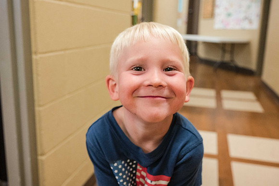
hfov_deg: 51.9
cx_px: 138
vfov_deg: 35.9
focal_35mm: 37
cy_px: 90
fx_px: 287
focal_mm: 35
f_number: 5.6
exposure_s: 1/125
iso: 6400
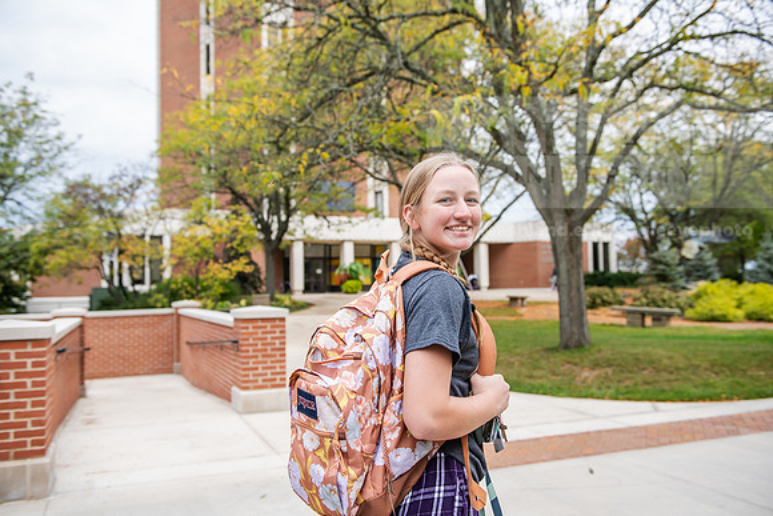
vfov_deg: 41.1
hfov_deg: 58.7
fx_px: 687
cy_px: 258
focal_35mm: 32
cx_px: 386
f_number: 3.5
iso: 100
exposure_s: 1/320
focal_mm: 32
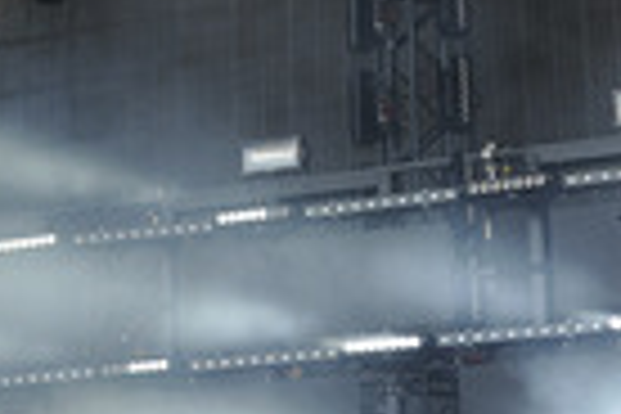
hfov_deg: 14.8
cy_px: 14
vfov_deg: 9.9
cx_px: 18
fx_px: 2363
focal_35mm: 137
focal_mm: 42
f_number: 3.2
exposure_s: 1/500
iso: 1000
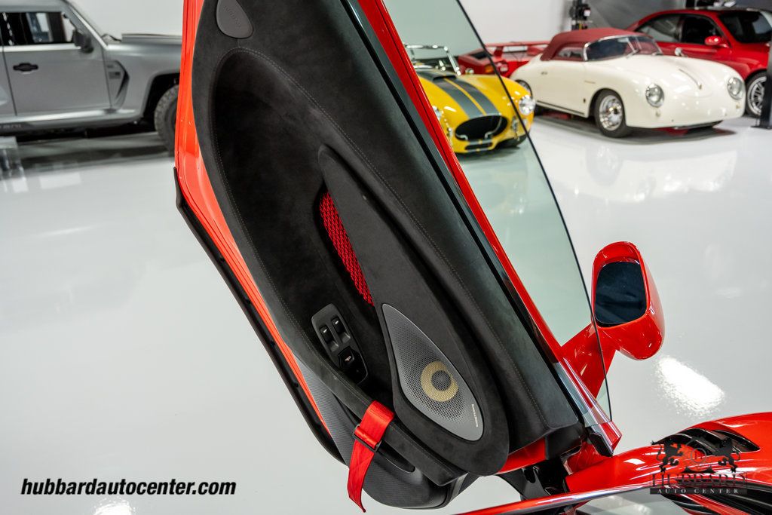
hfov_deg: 59.5
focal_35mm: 32
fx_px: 676
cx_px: 386
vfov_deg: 41.7
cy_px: 258
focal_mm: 31.5
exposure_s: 1/60
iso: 800
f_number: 5
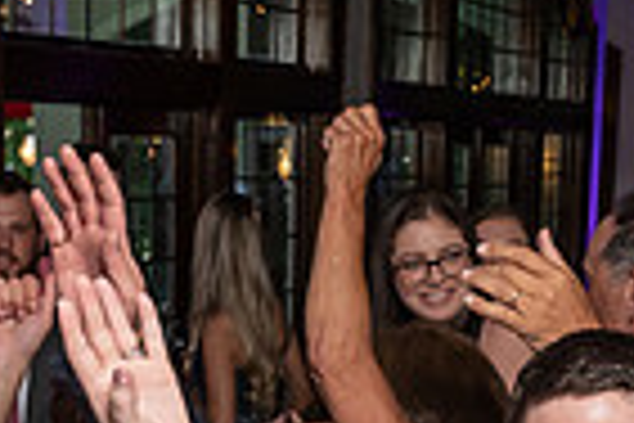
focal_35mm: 100
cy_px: 659
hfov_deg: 20.4
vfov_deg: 12.9
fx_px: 1761
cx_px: 247
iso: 2000
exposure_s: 1/200
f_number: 5.6
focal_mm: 24
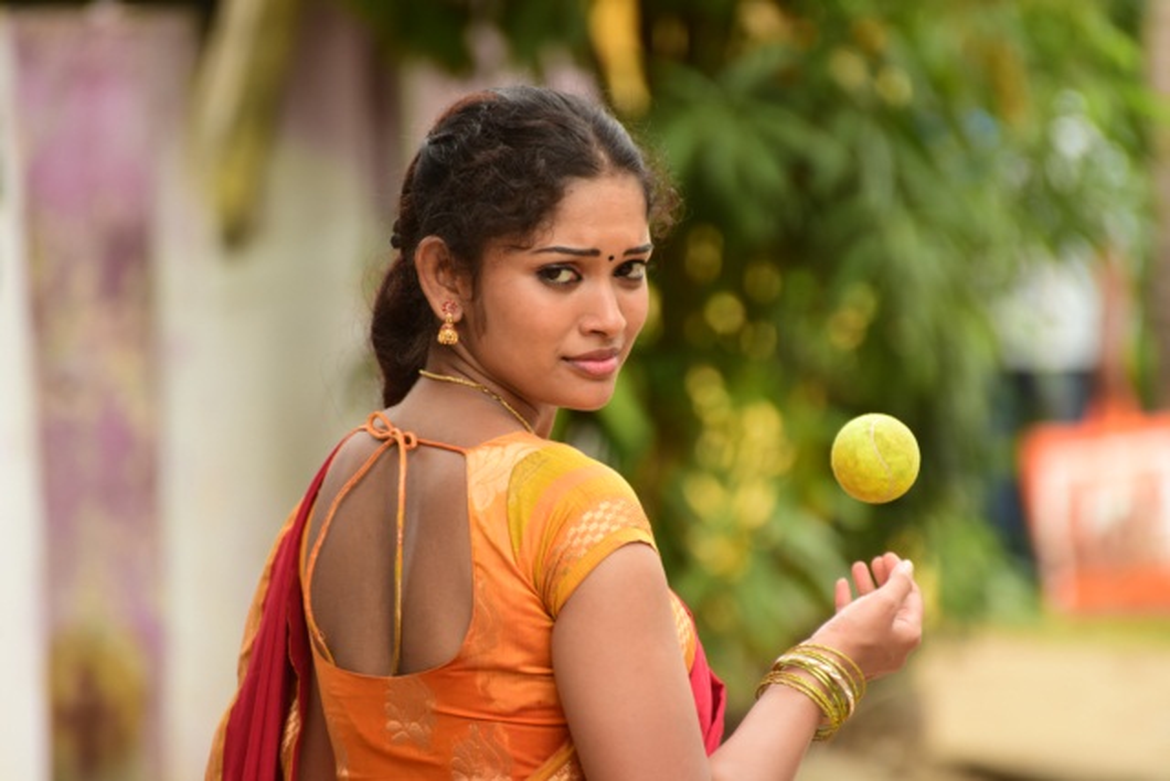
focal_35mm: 260
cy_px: 390
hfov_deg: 7.9
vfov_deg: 5.3
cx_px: 585
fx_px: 8451
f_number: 5.6
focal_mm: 260
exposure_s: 1/320
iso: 400
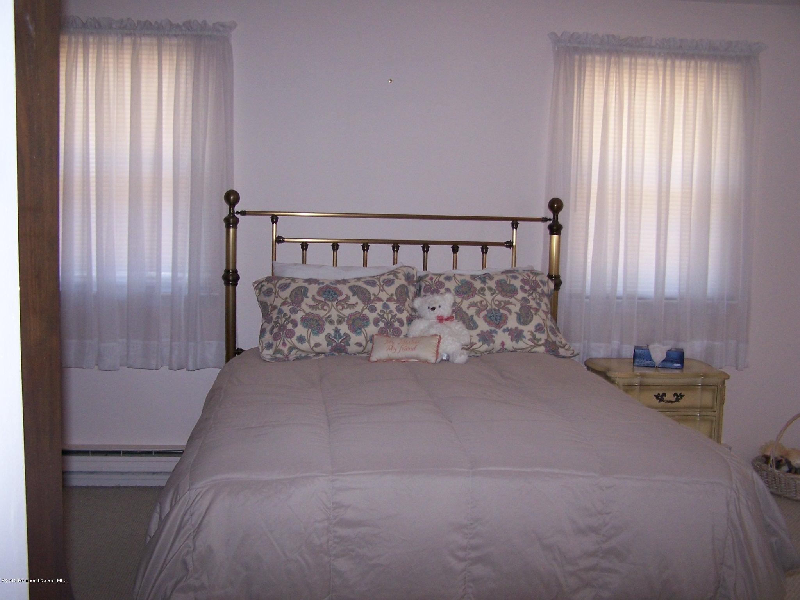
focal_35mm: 38
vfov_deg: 37.7
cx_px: 400
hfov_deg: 49.0
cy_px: 300
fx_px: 878
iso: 140
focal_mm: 6.3
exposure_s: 1/60
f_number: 2.8
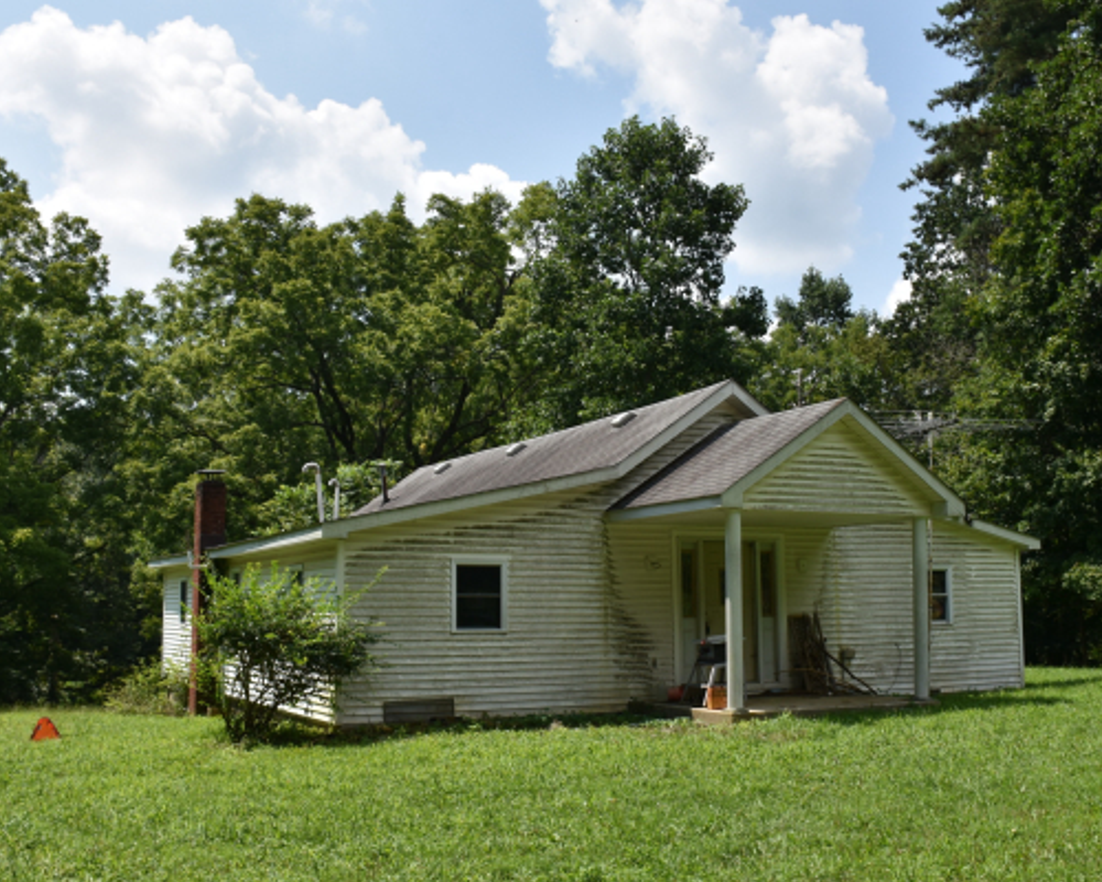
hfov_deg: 47.9
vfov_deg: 39.2
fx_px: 1239
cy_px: 432
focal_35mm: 38
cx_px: 560
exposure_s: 1/250
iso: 100
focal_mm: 18
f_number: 9
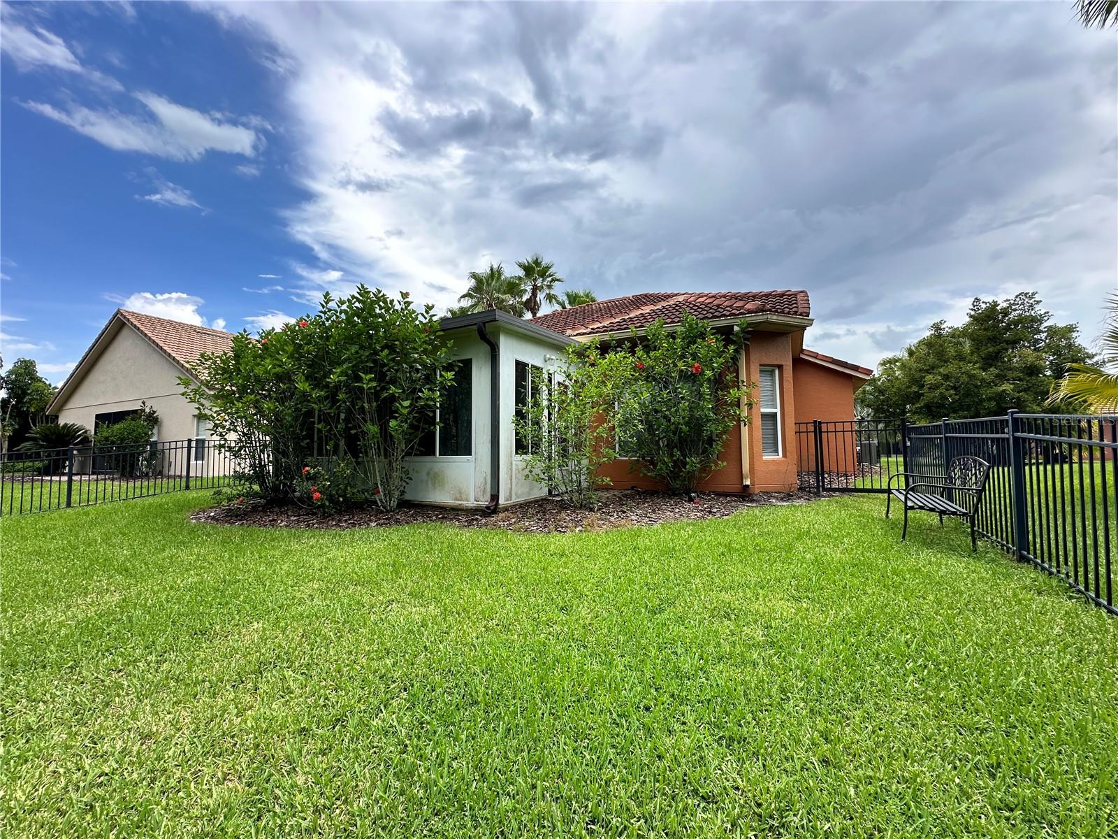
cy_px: 420
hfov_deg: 102.1
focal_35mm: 14
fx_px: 452
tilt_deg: +4.3
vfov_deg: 85.7
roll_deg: +0.6
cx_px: 559
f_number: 2.2
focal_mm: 2.22
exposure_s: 1/796
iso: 40
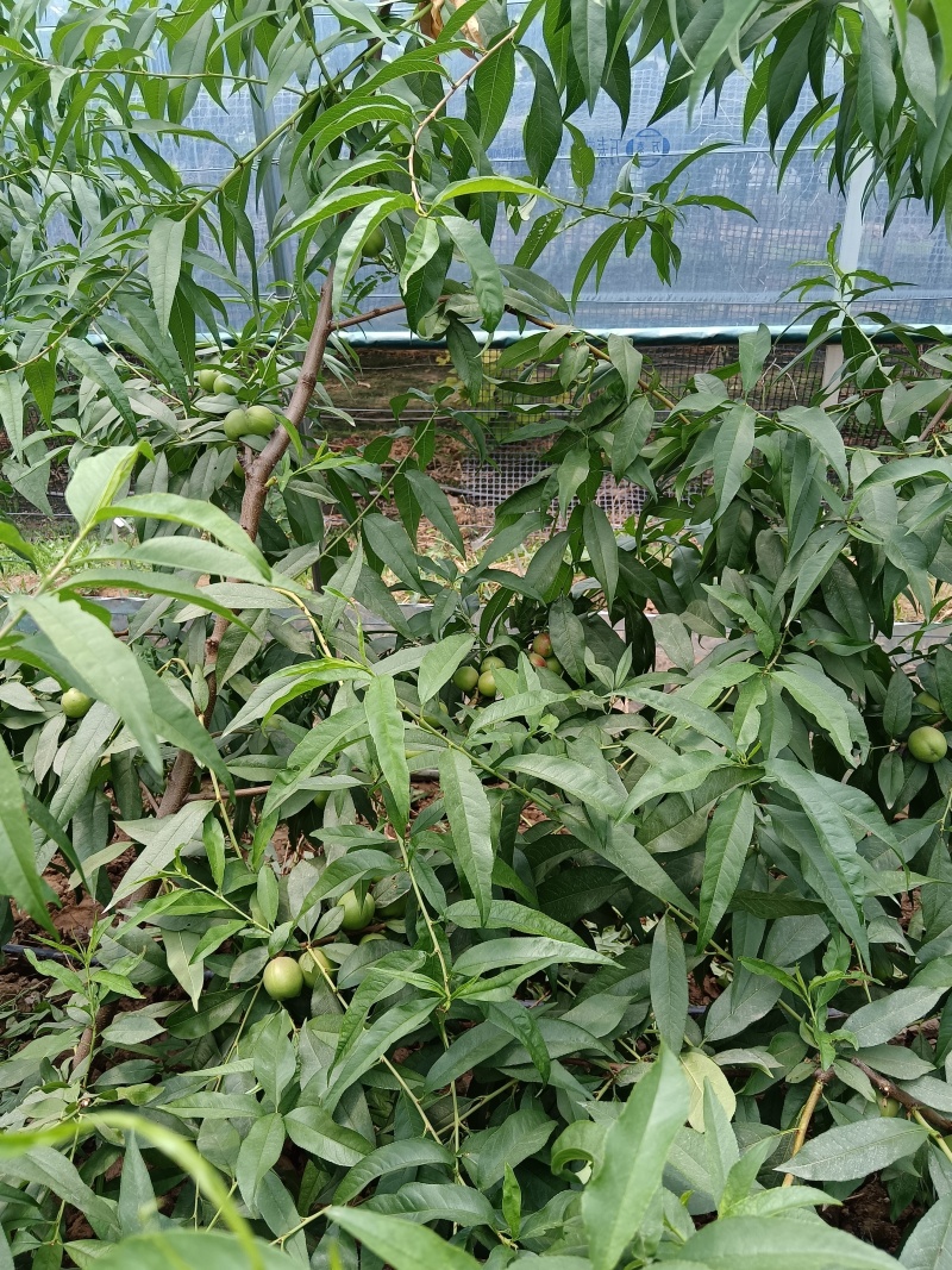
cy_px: 635
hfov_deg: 51.3
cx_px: 476
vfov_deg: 65.3
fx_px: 990
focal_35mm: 27
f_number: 1.9
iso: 100
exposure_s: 1/280
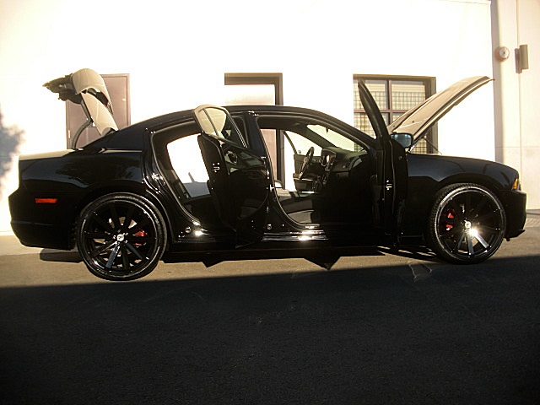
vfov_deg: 39.7
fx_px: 562
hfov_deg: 51.4
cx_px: 270
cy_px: 202
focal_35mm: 36
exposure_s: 1/500
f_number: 2.8
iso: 50
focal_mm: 6.3
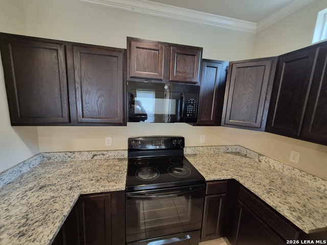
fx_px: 123
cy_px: 122
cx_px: 164
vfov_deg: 89.9
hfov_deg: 106.2
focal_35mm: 13
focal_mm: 1.74
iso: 1000
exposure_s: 1/60
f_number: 2.2
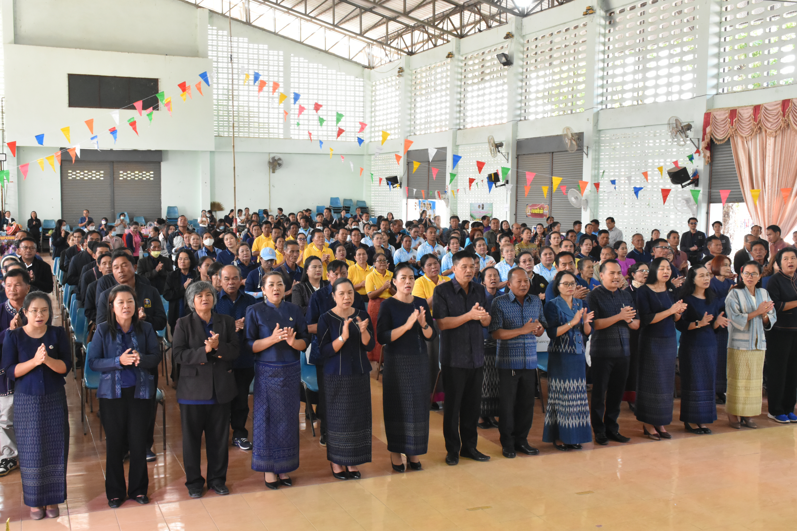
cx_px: 398
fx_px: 863
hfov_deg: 49.6
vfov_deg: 34.2
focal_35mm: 39
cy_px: 266
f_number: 10
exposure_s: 1/60
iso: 3200
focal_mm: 26
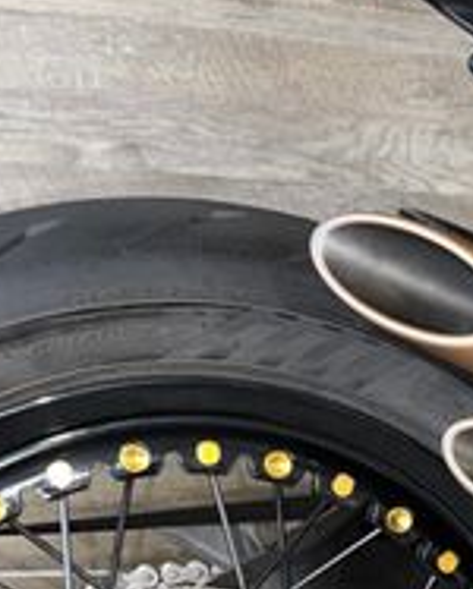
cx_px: 555
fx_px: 1398
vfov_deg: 23.3
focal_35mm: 80
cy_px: 513
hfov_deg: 18.3
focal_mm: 6.76
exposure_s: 1/19
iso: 64
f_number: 1.78
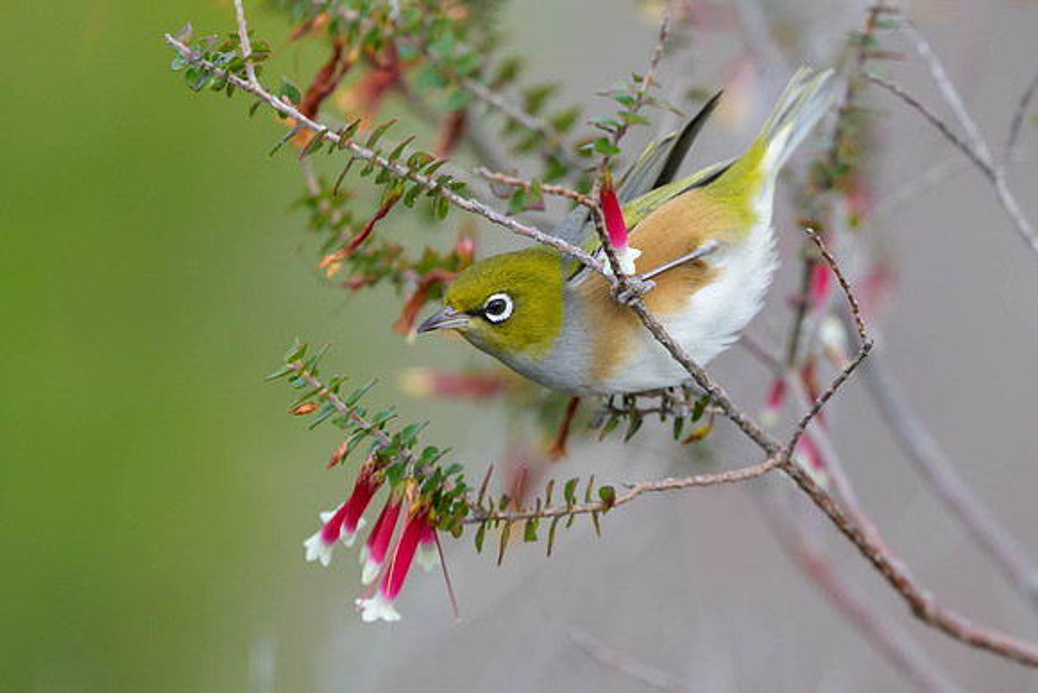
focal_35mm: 1112
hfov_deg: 1.9
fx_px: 32062
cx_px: 920
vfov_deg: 1.2
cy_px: 179
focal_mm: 400
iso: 400
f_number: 2.8
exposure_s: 1/2500
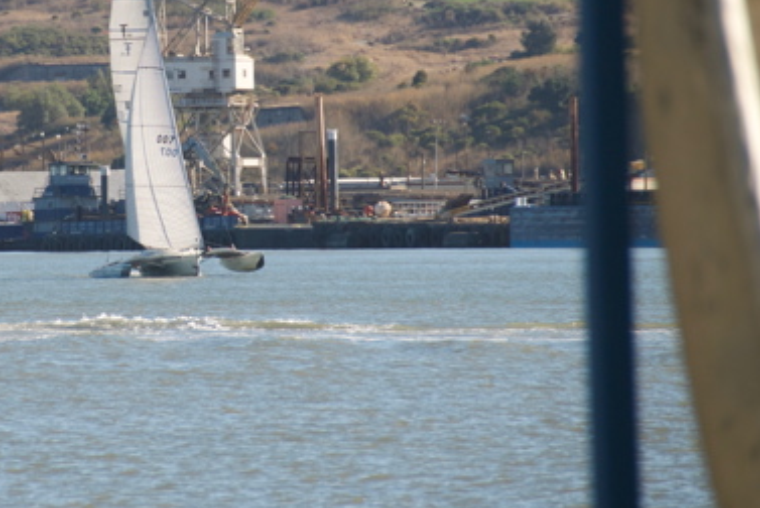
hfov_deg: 4.3
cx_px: 175
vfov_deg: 2.9
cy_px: 118
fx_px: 10077
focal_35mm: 477
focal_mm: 200
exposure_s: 1/640
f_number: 5.6
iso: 250
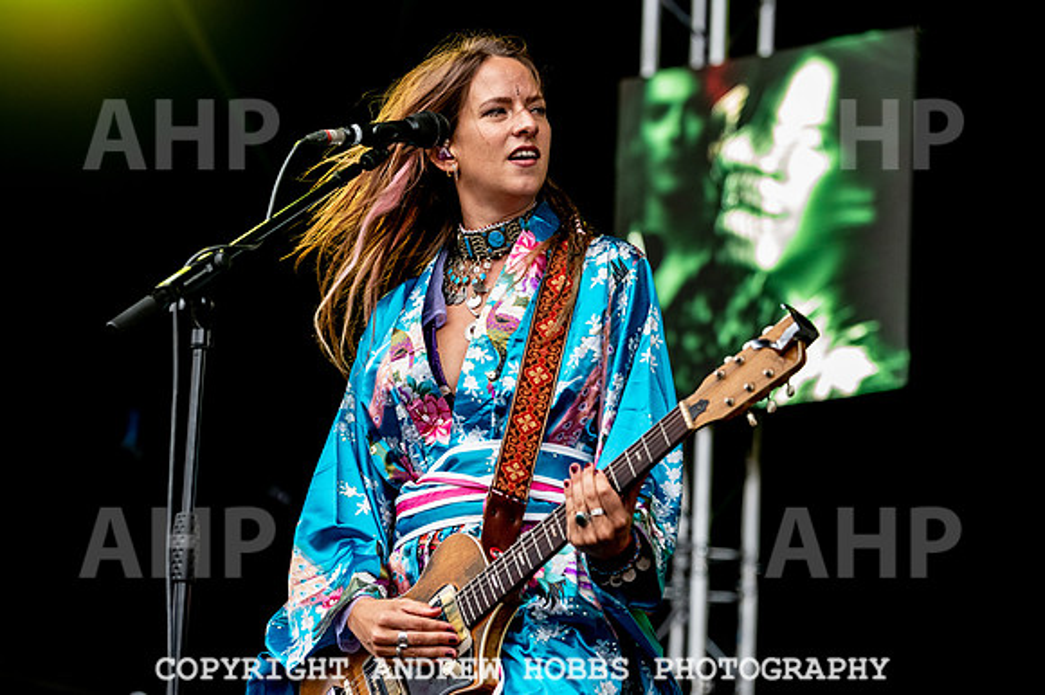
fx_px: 4535
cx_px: 563
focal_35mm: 156
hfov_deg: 13.1
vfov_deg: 8.8
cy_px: 323
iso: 1100
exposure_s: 1/500
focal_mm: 130
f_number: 4
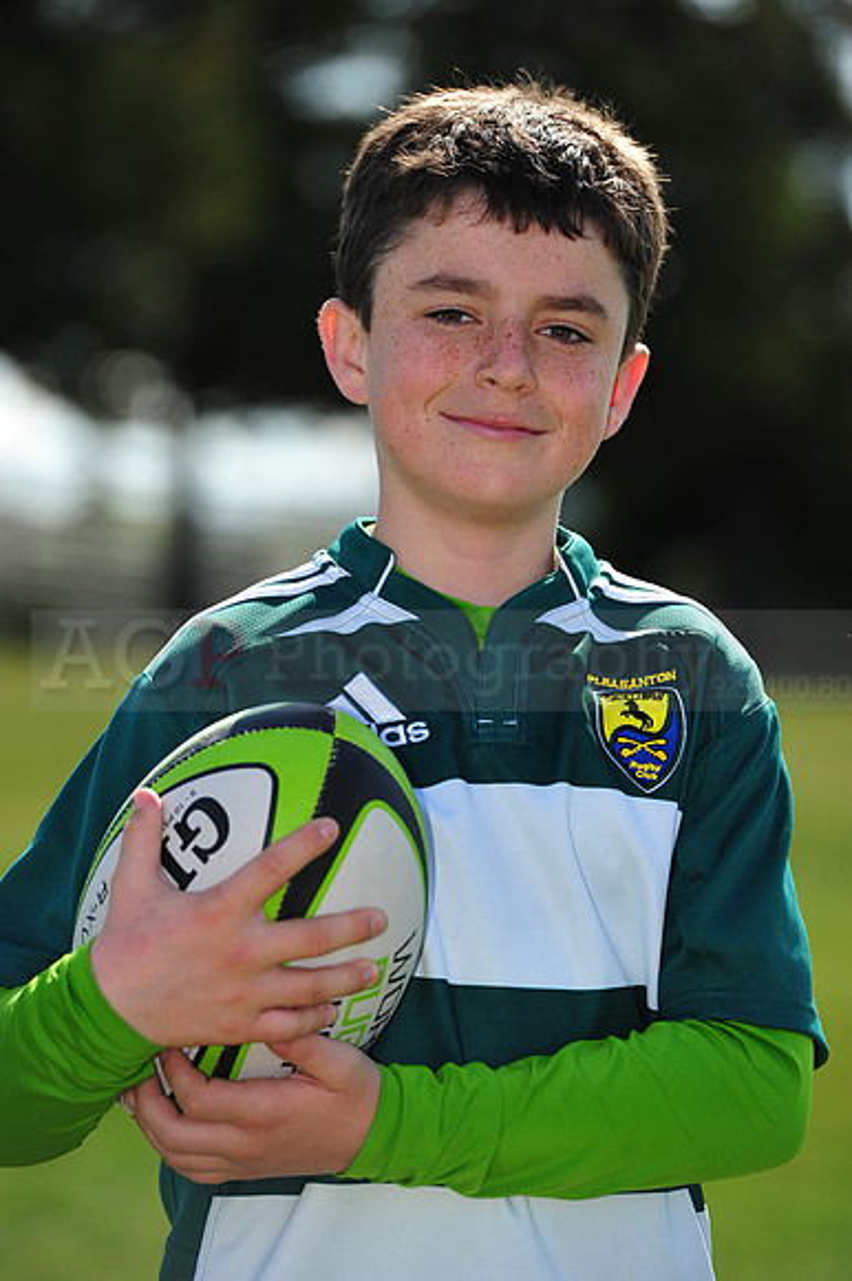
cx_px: 426
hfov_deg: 6.9
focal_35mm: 200
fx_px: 7108
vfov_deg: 10.3
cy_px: 640
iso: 200
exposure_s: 1/800
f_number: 4.5
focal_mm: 200
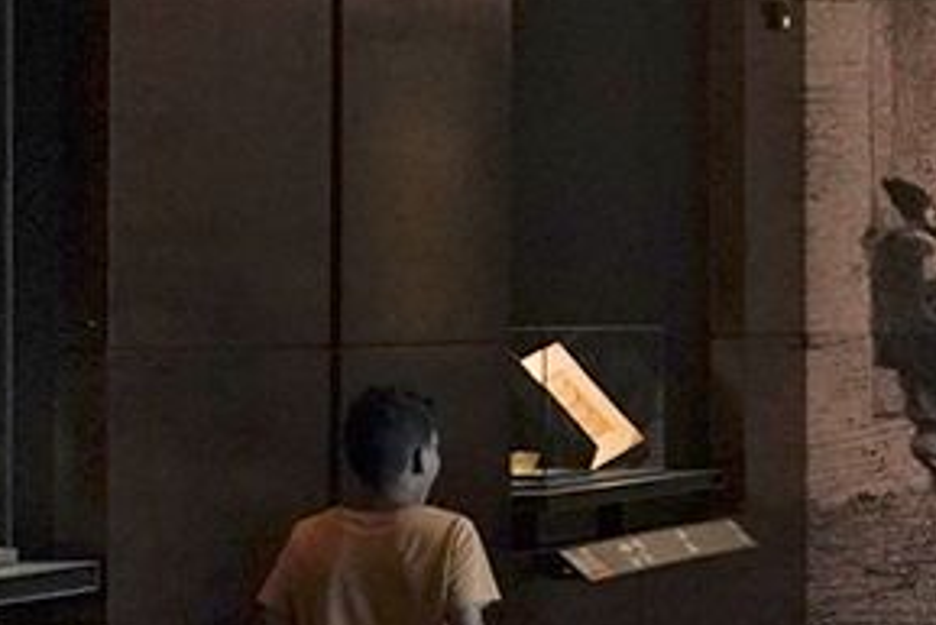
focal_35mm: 166
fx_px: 4318
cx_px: 1898
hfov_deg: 11.2
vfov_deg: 8.3
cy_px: 117
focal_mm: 24
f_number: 2.8
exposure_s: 1/80
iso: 3200
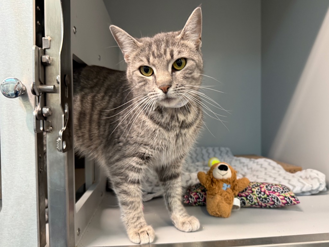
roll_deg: +1.0
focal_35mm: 24
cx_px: 164
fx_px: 228
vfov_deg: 56.8
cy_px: 124
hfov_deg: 71.6
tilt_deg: -0.2
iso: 200
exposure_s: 1/60
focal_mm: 6.76
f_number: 1.78
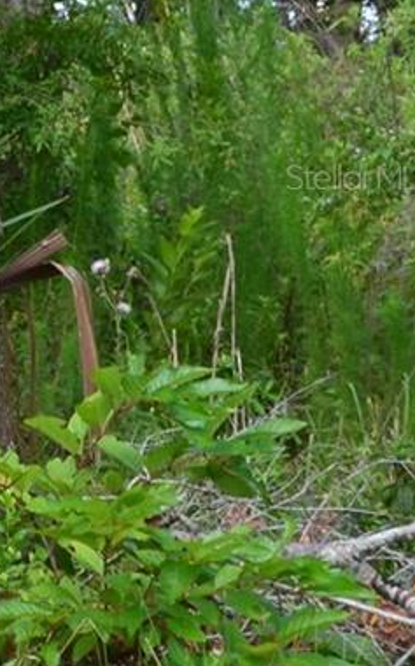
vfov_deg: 5.9
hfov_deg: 3.6
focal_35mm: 354
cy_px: 177
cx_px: -960
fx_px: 6418
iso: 400
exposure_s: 1/200
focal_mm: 55
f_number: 10
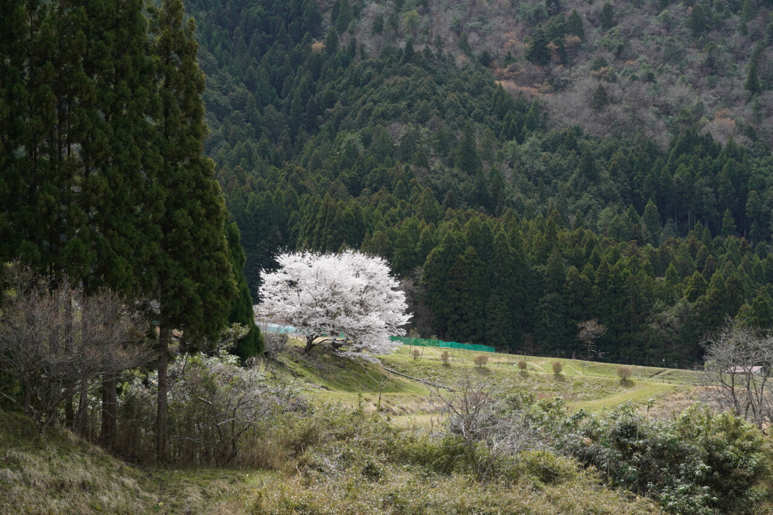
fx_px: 1739
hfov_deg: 25.1
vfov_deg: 16.9
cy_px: 258
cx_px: 386
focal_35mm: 81
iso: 125
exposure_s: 1/250
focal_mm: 54
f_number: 6.3
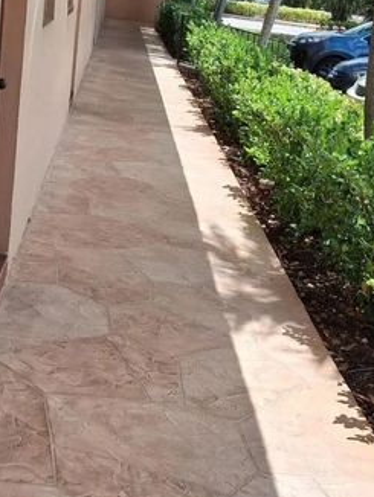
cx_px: 191
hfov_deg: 21.6
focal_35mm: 68
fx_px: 978
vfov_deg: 28.5
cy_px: 194
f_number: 1.8
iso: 25
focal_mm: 3.98
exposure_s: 1/506
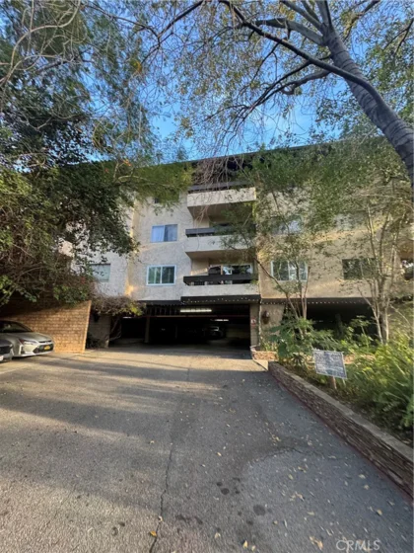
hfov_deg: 85.7
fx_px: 223
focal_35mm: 14
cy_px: 276
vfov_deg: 102.1
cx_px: 207
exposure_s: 1/99
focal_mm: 2.22
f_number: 2.2
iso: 100
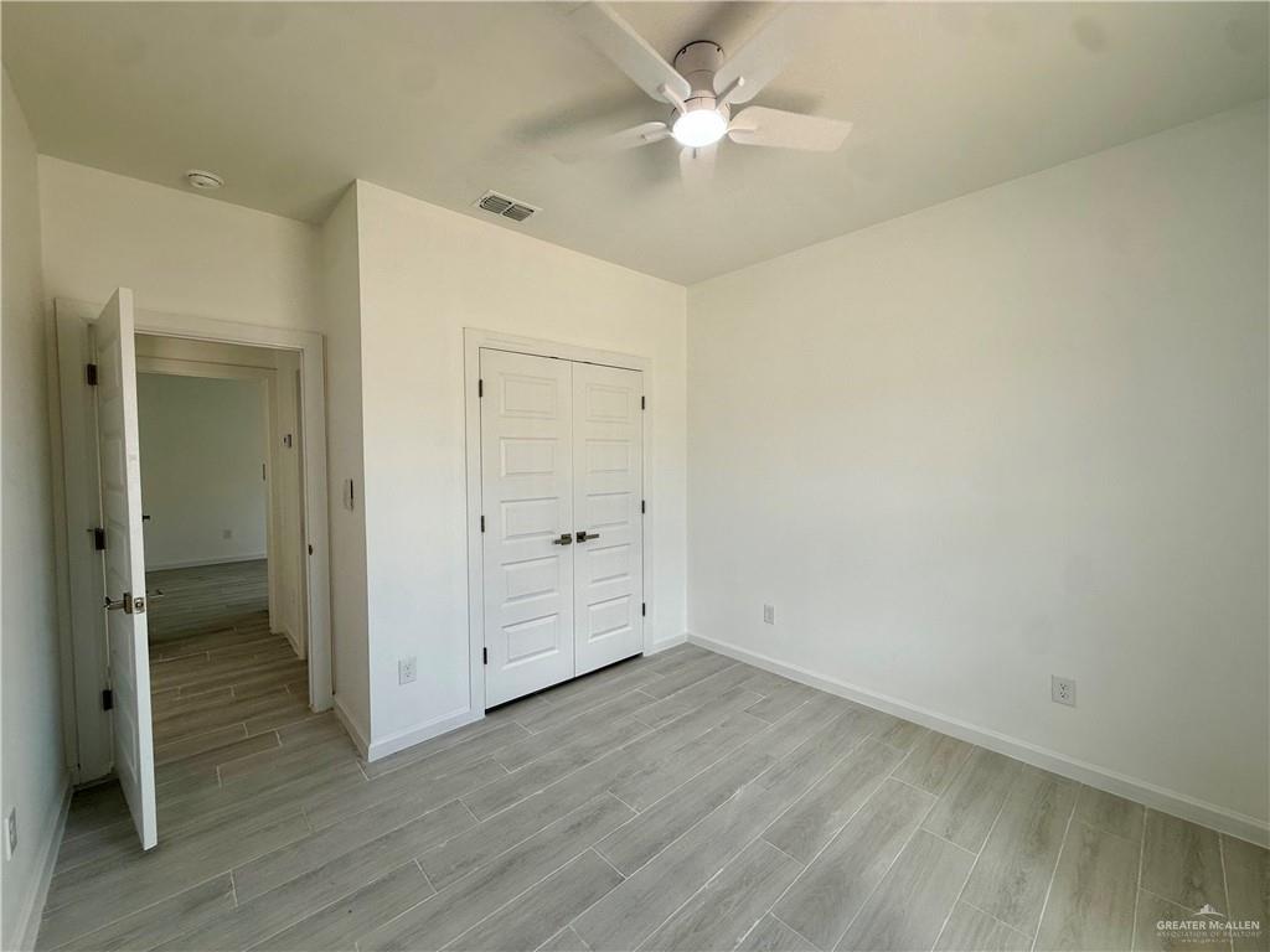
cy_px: 476
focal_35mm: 14
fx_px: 514
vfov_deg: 85.7
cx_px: 635
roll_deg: +0.1
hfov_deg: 102.1
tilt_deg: -2.7
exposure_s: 1/201
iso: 50
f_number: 2.2
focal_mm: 2.22
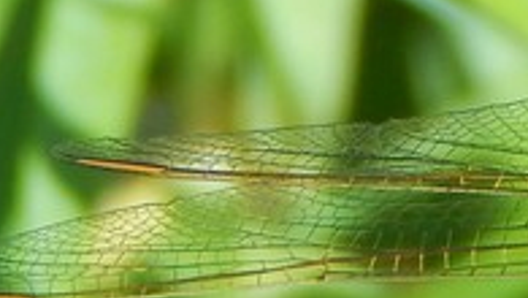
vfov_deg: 1.1
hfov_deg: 1.9
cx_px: 738
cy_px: 116
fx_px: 15509
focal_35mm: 1107
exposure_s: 1/320
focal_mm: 41.7
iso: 125
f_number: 5.6
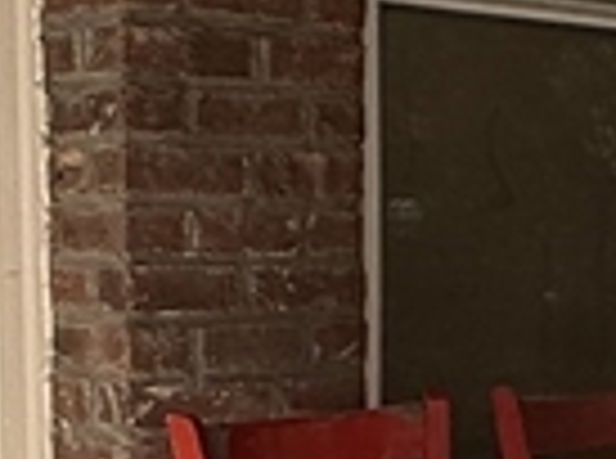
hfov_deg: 18.1
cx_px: 683
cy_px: 418
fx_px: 1864
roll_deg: -0.9
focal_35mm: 105
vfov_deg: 13.9
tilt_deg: -6.9
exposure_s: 1/244
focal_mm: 2.22
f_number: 2.2
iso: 64
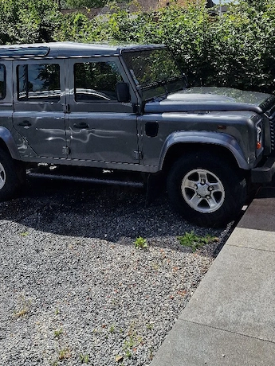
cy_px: 94
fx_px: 424
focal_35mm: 40
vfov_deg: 45.3
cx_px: 143
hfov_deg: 36.0
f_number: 1.8
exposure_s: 1/2000
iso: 50
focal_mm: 6.4
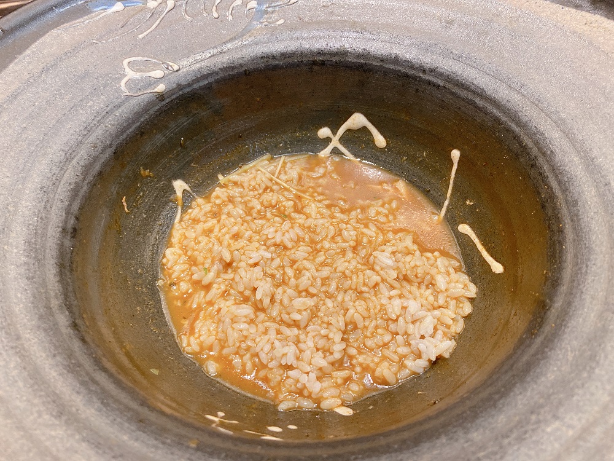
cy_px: 230
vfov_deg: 53.1
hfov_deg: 67.3
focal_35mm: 26
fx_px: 461
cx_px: 307
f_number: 1.8
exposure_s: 1/50
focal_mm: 4.25
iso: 200
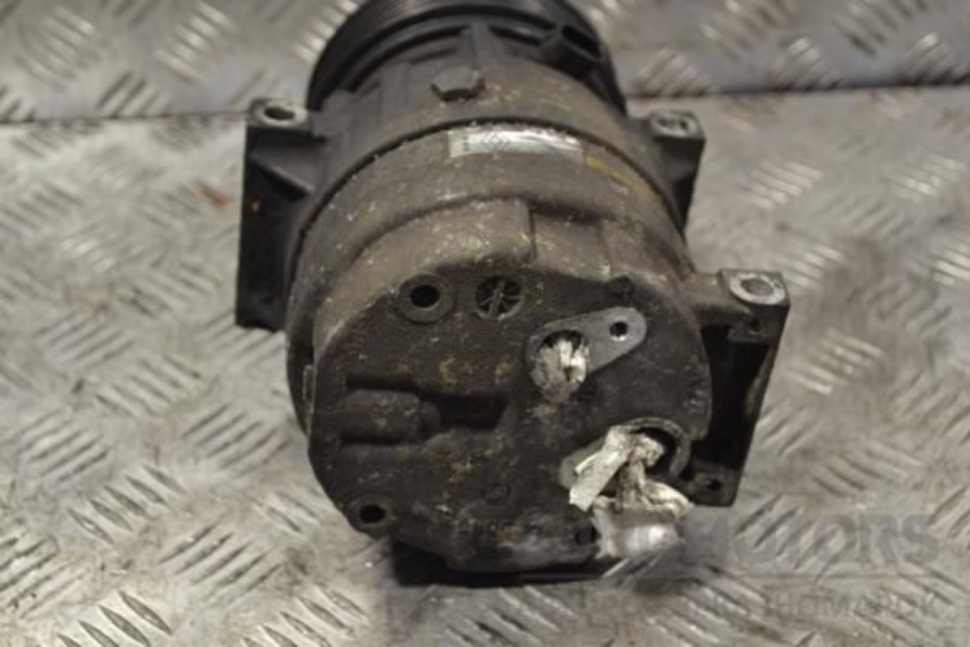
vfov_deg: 21.6
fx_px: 1697
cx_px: 485
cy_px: 324
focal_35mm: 63
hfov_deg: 31.9
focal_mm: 42
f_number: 5.3
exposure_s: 1/60
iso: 400
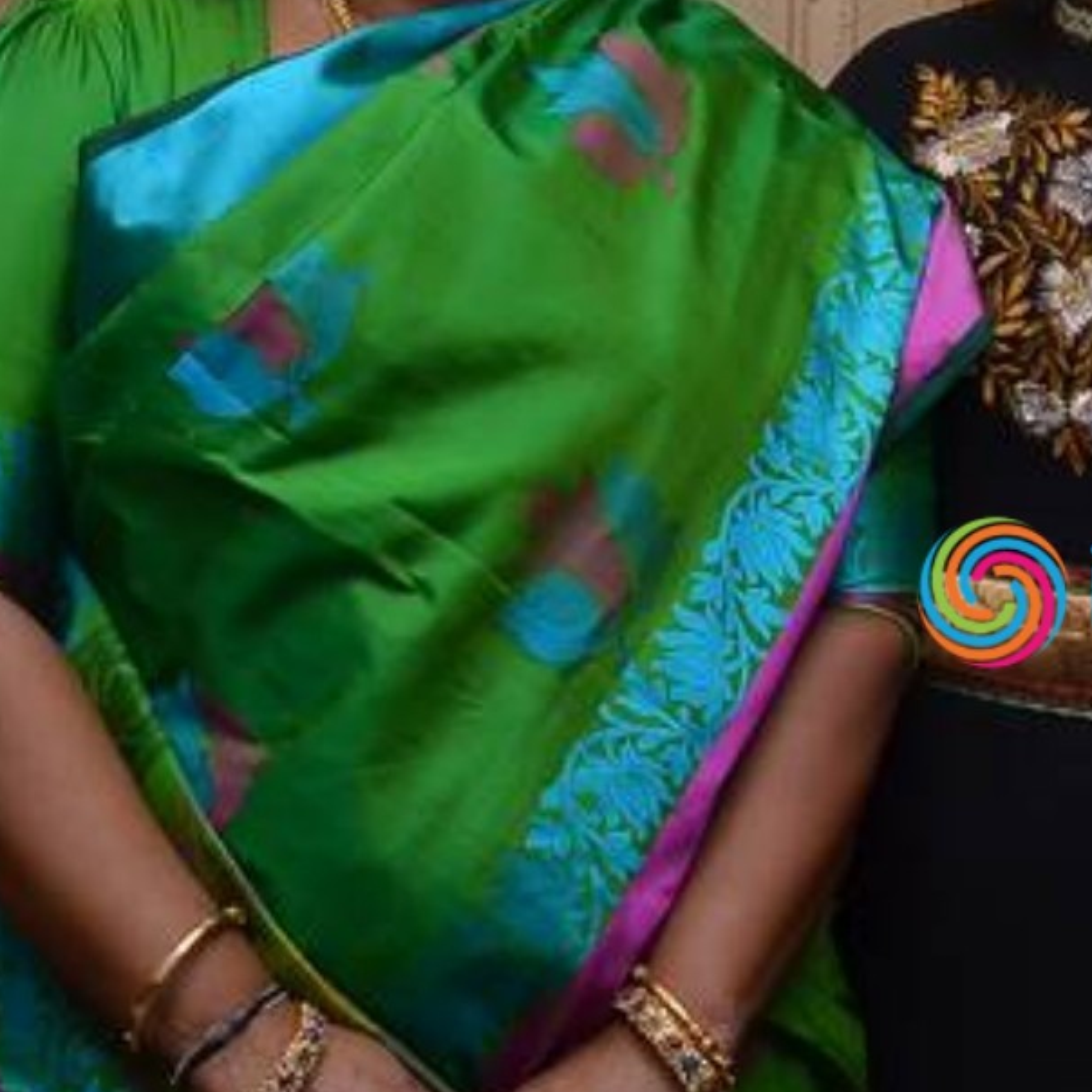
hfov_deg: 15.9
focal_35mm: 105
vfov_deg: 16.5
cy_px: 233
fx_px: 3747
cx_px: 1315
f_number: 7.1
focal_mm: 22
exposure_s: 1/125
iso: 800
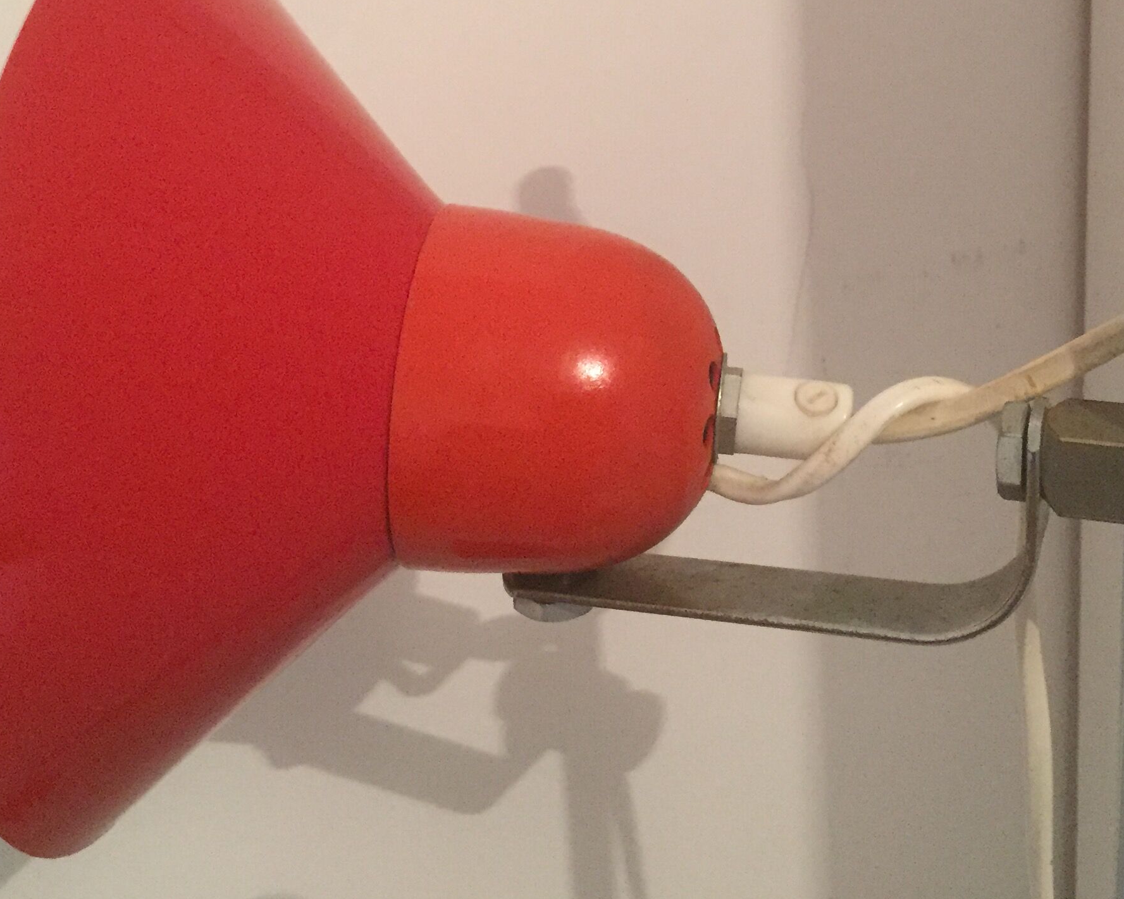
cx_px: 600
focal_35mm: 52
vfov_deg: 28.4
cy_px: 151
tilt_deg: -21.3
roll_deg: +3.6
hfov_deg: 36.0
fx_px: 1730
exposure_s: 1/25
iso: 320
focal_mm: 4.15
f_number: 2.2
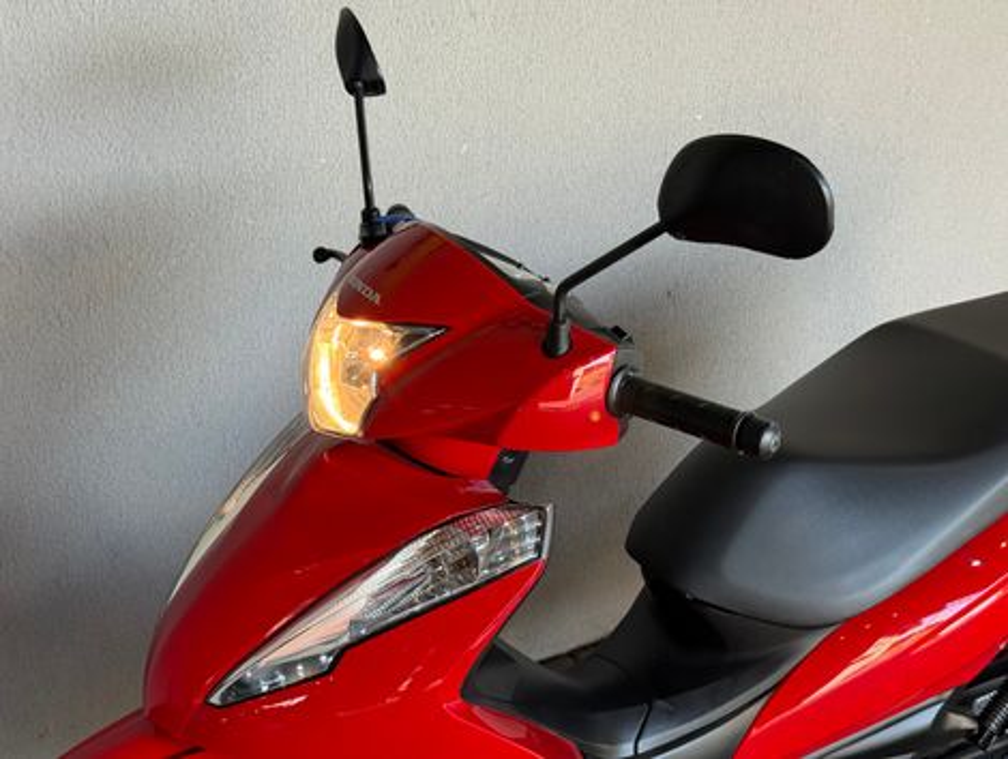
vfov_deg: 30.3
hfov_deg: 39.6
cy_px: 380
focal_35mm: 48
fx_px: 1400
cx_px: 504
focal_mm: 6.76
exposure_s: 1/141
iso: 80
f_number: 1.78
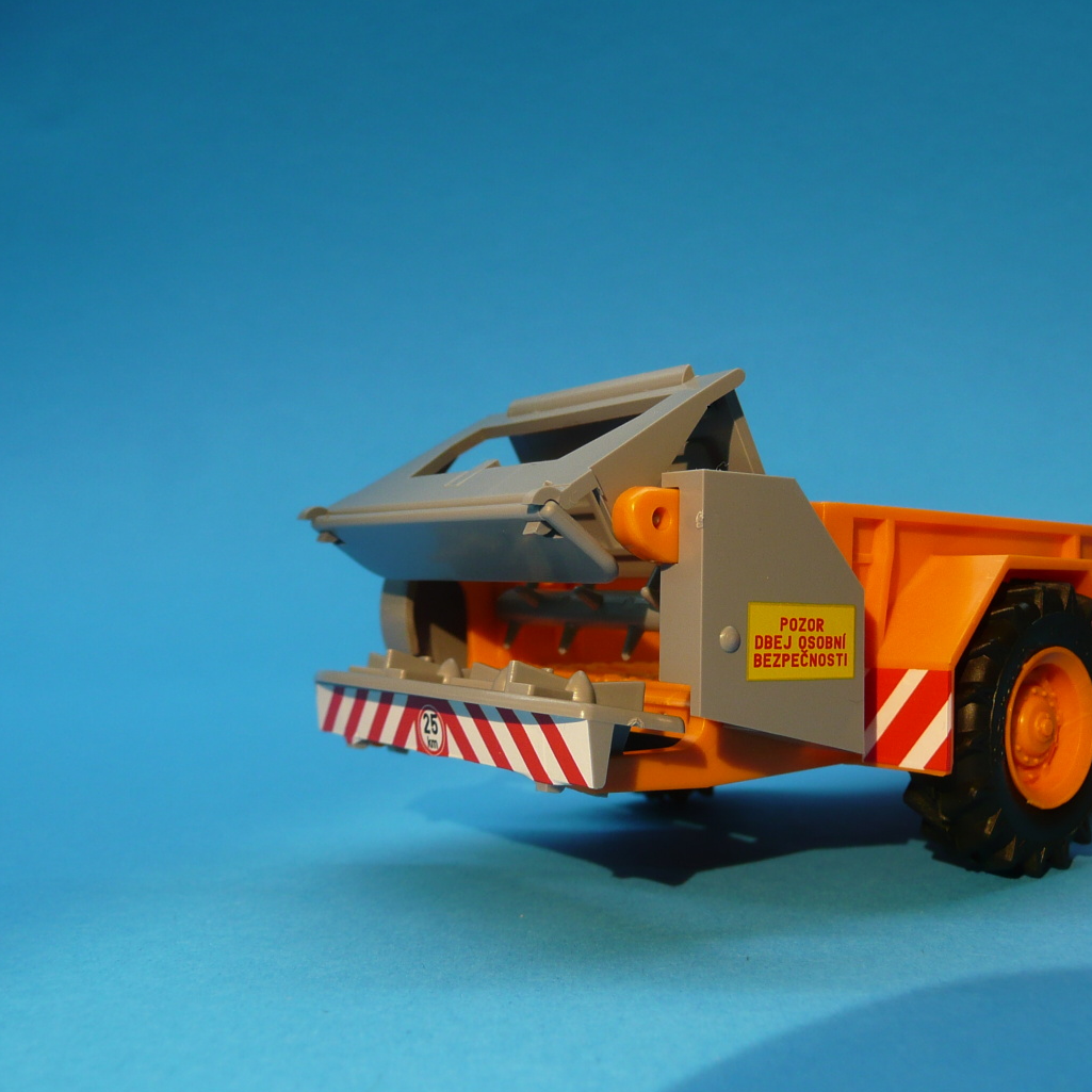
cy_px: 559
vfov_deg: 48.4
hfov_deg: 48.1
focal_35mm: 34
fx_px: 1213
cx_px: 669
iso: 100
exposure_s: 1/50
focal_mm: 4.6
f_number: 3.3
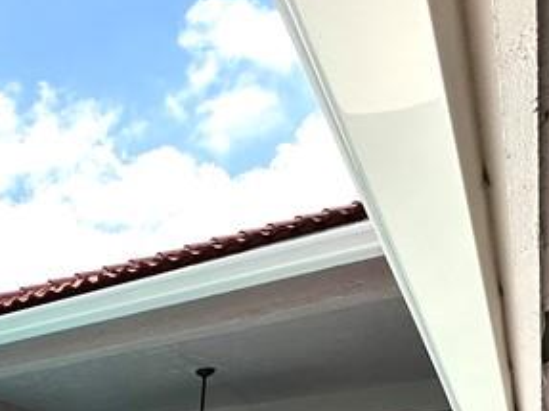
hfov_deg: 30.2
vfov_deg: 21.6
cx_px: -168
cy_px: 694
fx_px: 793
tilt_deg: -7.7
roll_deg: -2.1
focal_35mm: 50
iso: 40
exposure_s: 1/4000
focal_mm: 2.22
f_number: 2.2
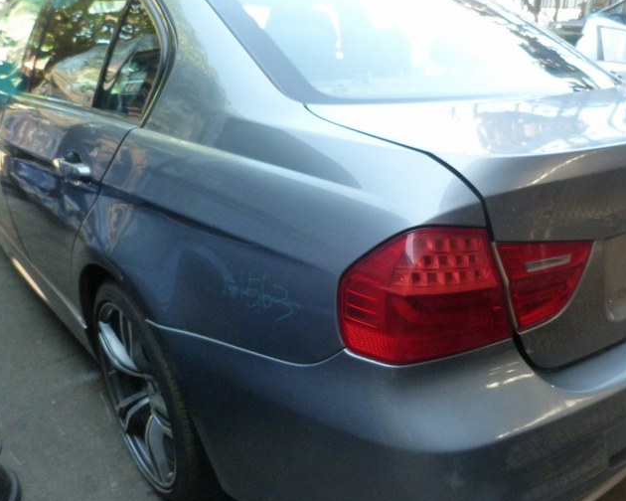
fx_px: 574
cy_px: 270
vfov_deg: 47.1
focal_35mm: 31
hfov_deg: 56.5
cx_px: 391
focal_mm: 4.5
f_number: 2.8
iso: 400
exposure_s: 1/125
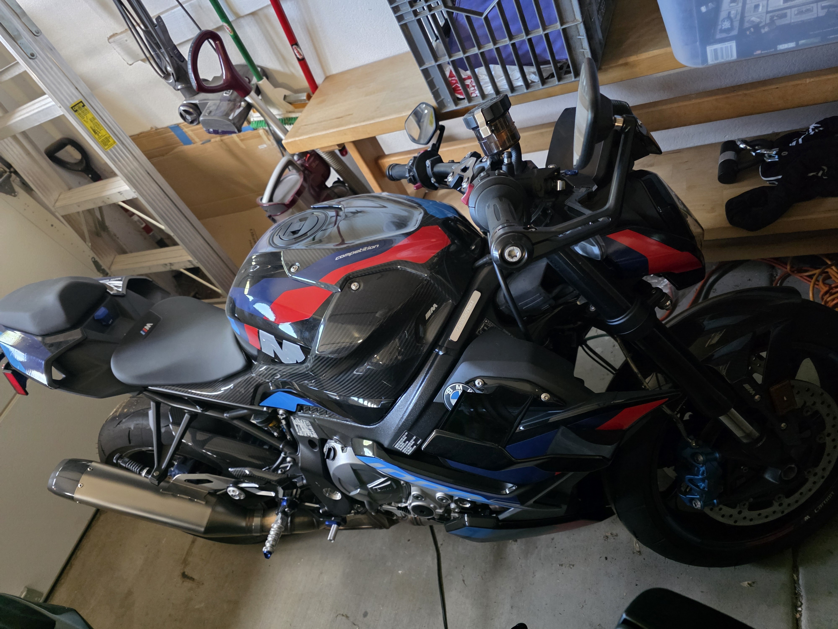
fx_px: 557
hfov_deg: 73.9
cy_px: 314
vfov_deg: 58.9
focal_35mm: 23
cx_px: 419
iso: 1600
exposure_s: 1/60
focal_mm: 6.3
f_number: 1.7
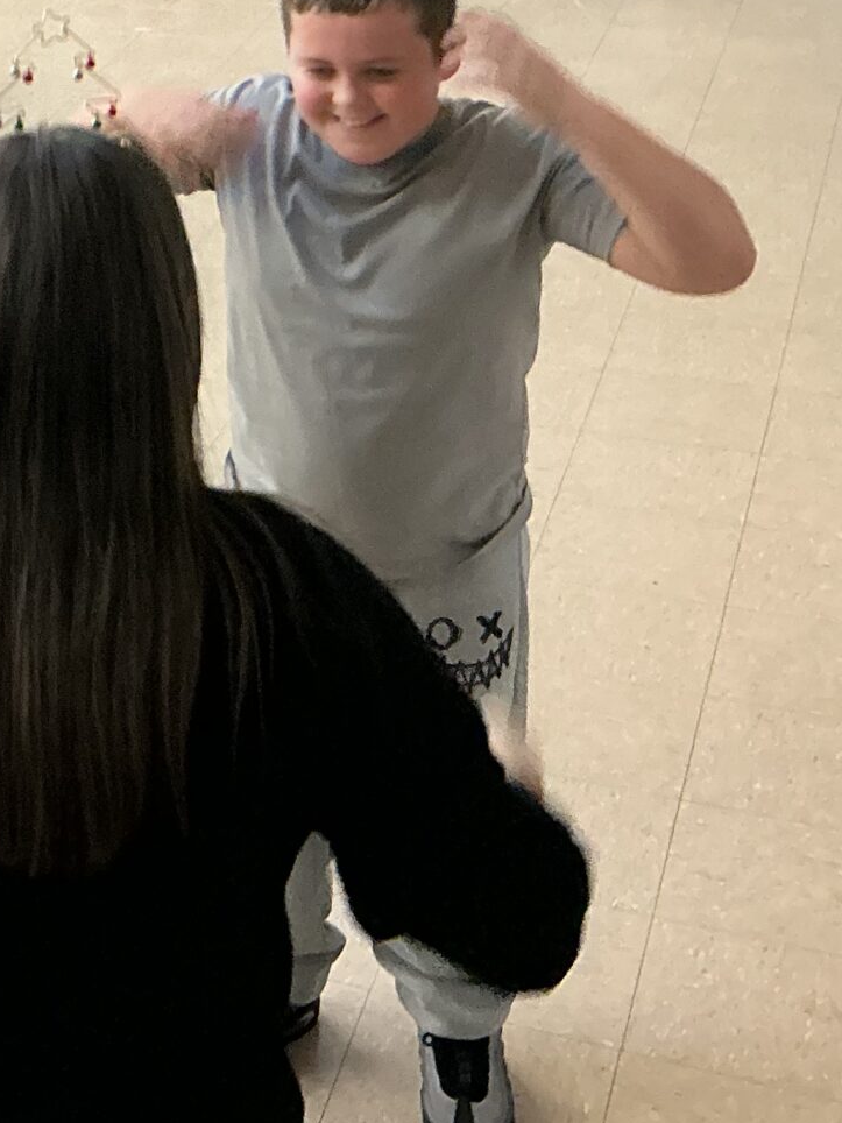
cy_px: 196
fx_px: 2497
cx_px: -593
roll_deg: +7.0
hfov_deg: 16.5
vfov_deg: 24.8
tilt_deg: -21.2
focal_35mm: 77
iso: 80
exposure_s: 1/50
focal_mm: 3
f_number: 1.8
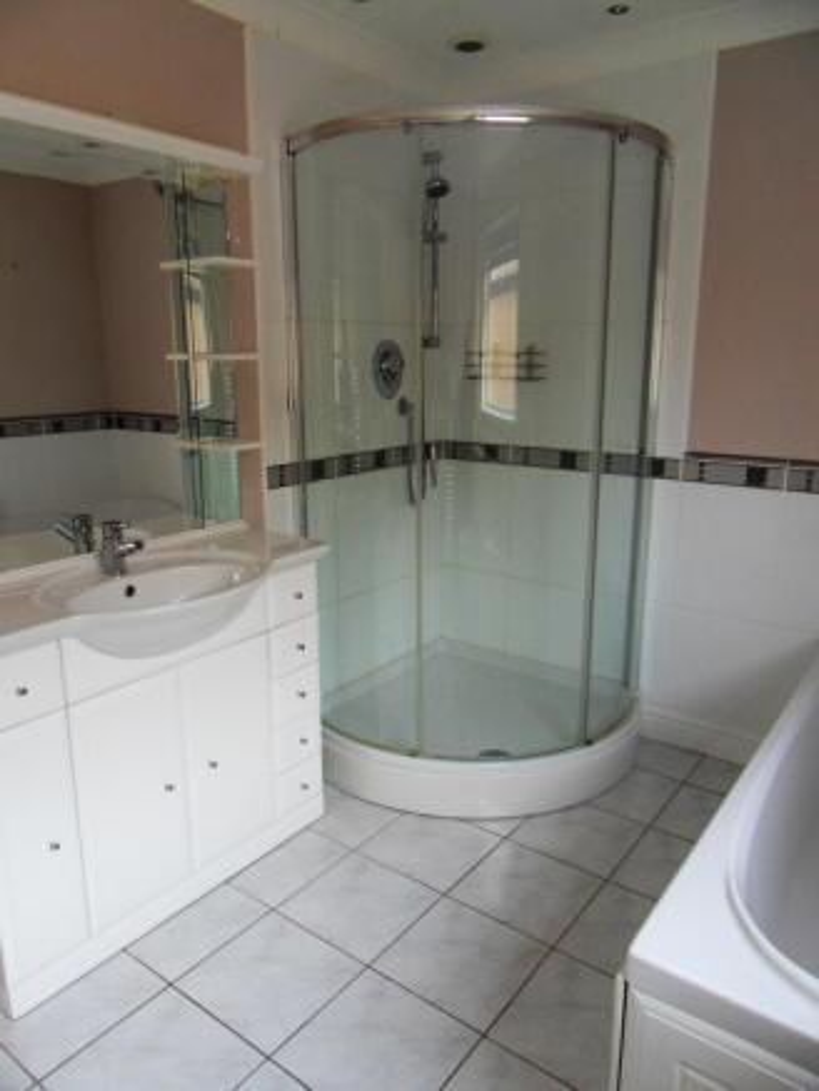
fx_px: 757
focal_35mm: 24
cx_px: 410
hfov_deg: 56.8
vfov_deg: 71.6
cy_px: 546
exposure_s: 1/30
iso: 160
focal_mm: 4.2
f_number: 3.3
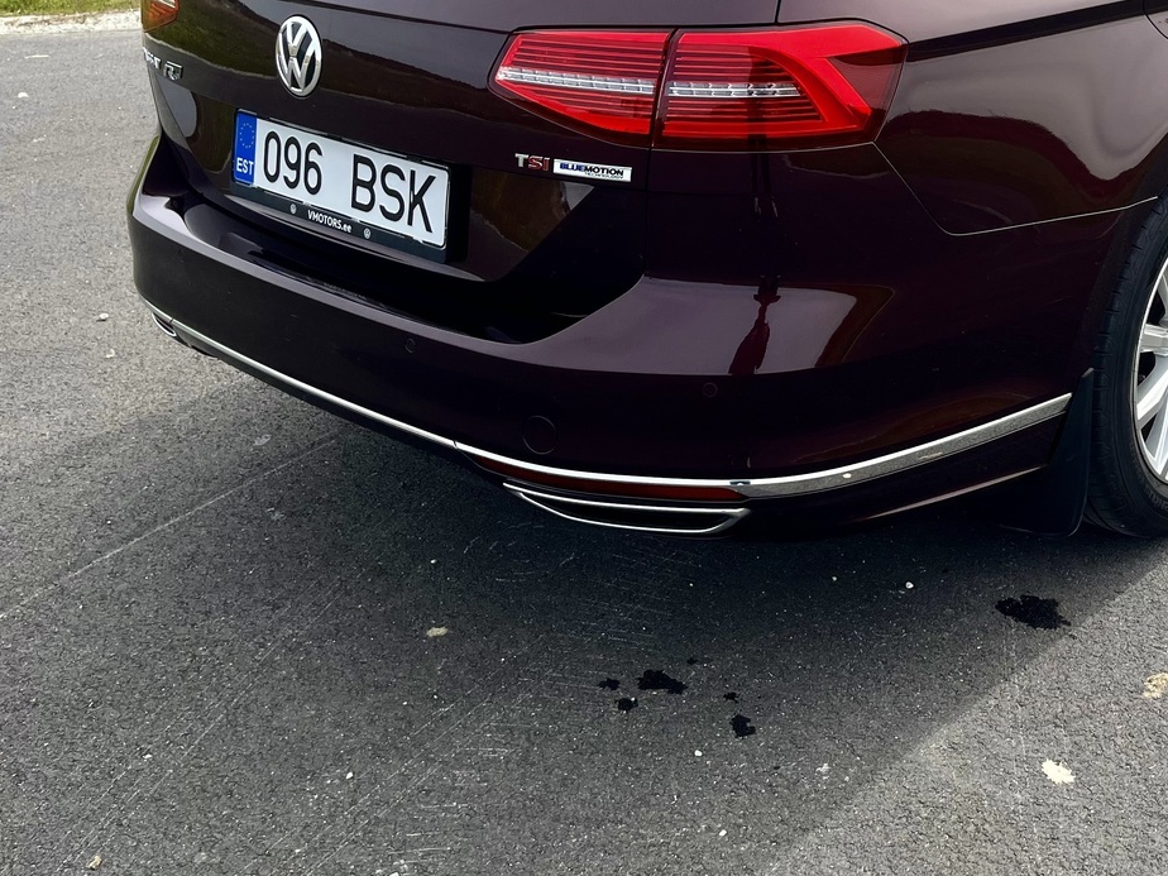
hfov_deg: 40.3
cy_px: 172
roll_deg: -1.3
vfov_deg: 31.3
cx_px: 935
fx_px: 1518
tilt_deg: -18.6
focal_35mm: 45
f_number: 1.6
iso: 50
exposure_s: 1/3623
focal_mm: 5.1
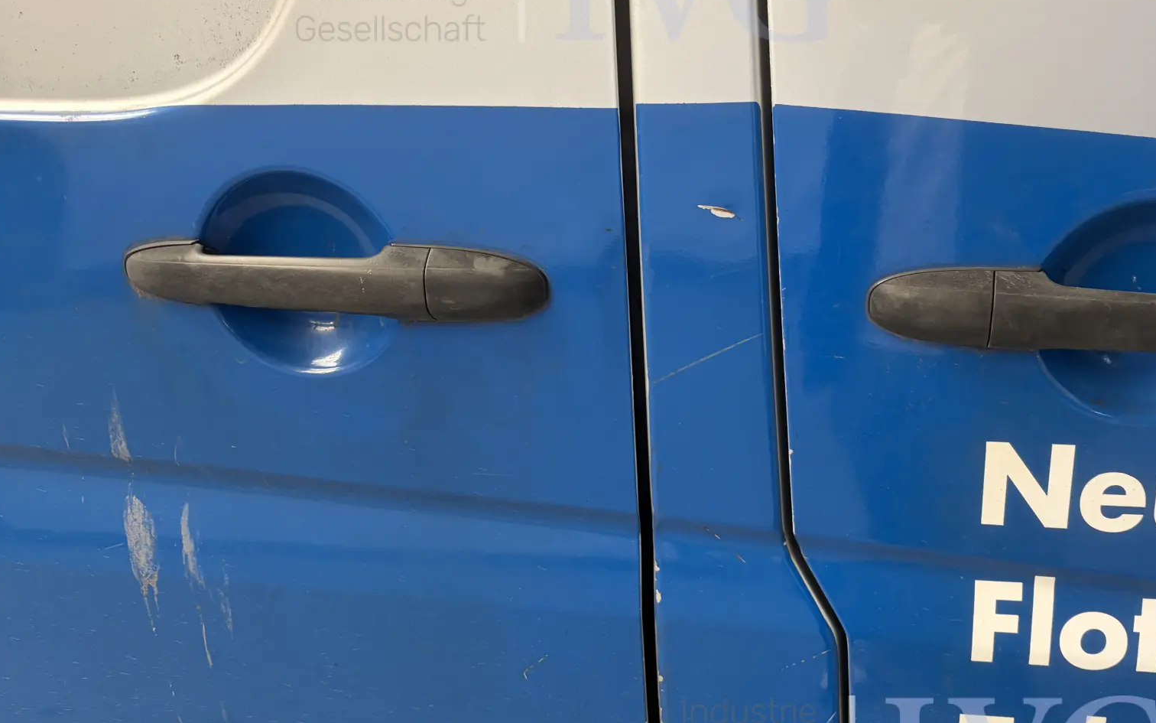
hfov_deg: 54.7
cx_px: 727
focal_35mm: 35
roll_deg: +0.0
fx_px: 1103
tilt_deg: -22.8
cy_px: 369
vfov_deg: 36.3
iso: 125
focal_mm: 5.96
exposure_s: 1/122
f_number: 1.6
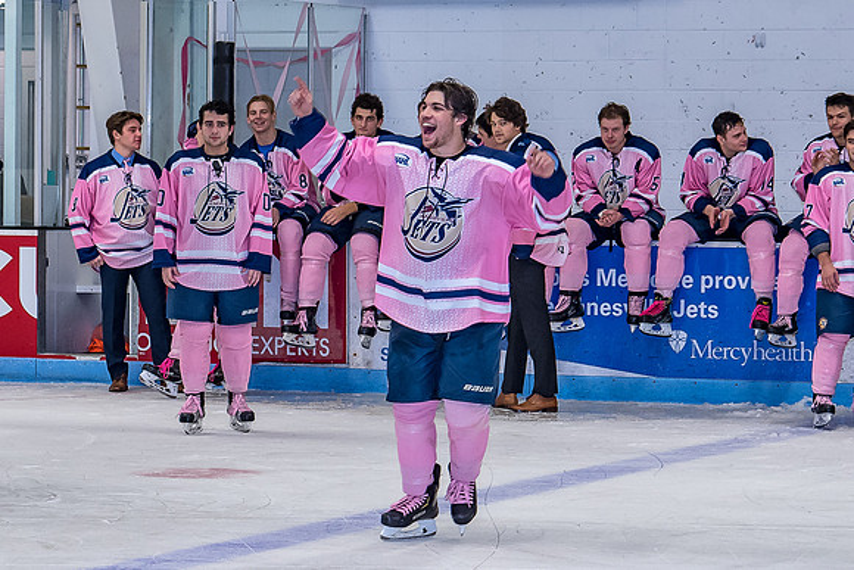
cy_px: 202
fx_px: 3836
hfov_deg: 12.7
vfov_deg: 8.5
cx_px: 421
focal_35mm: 162
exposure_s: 1/250
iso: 800
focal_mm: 56
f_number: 5
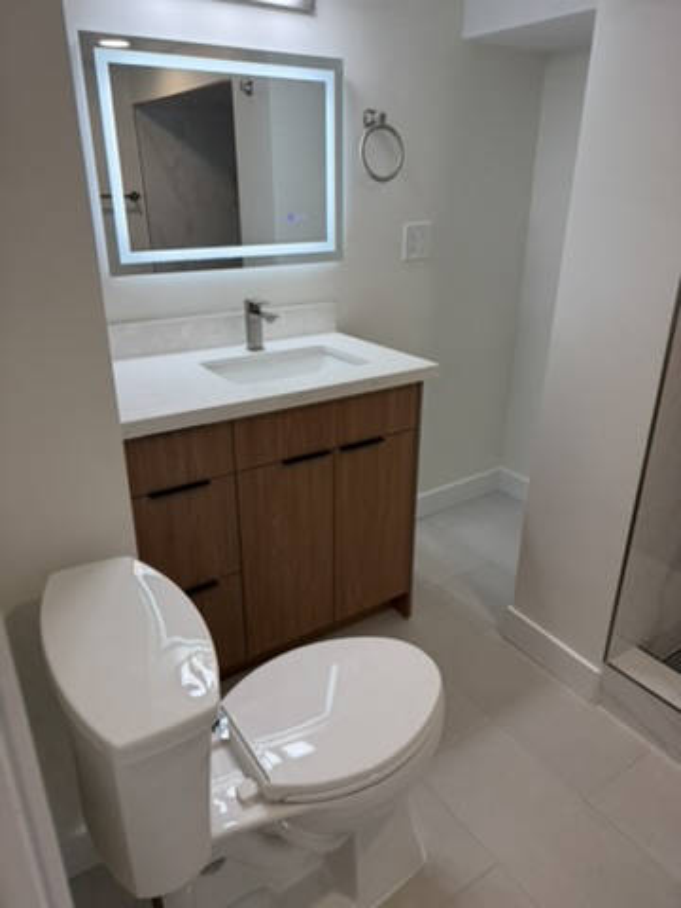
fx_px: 630
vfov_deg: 71.6
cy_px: 454
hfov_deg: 56.8
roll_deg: -3.3
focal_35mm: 24
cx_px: 340
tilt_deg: -25.0
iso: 80
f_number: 1.78
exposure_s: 1/159
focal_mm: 6.76
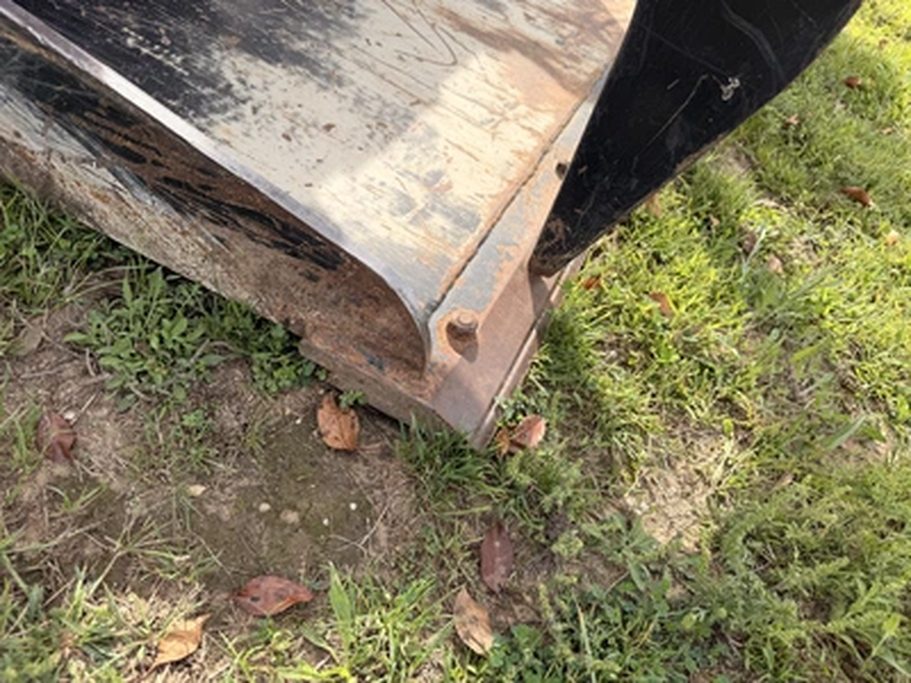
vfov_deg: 56.8
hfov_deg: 71.6
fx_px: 632
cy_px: 342
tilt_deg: -46.0
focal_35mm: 24
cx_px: 456
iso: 80
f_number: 1.78
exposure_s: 1/1493
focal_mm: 6.76
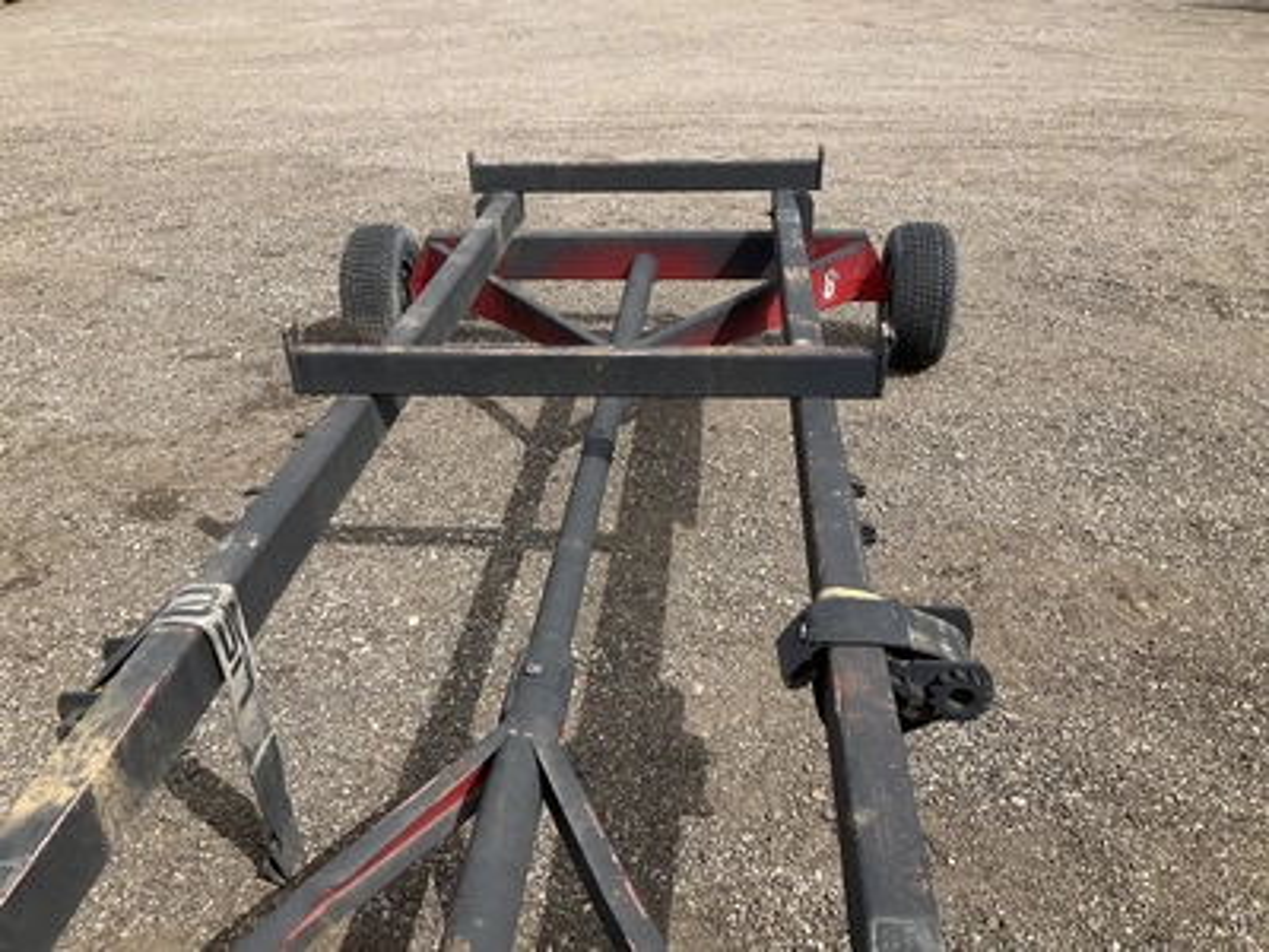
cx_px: 634
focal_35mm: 29
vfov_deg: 48.2
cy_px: 476
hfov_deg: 61.7
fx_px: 1063
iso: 25
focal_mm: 3
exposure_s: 1/997
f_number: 1.8
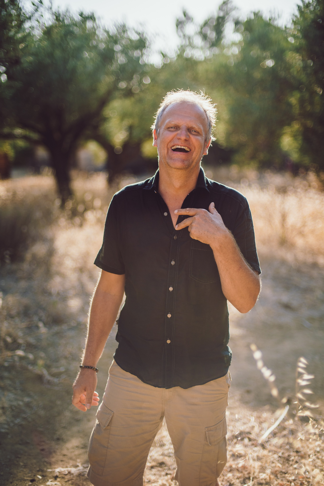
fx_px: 674
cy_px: 243
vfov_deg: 39.6
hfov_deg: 27.0
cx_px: 162
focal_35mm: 50
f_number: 2
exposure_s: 1/3200
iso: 125
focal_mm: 50
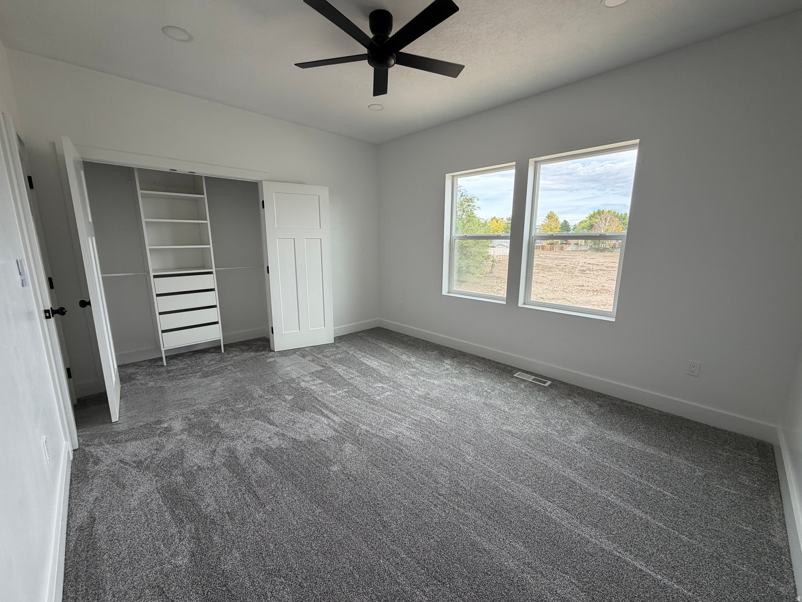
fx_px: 324
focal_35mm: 14
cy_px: 301
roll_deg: -0.1
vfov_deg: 85.7
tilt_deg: -11.1
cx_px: 401
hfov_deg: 102.1
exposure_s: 1/124
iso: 64
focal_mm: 2.22
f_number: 2.2
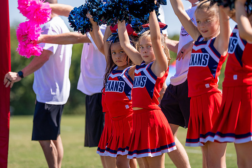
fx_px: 1195
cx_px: 110
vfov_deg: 8.0
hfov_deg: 12.0
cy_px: 78
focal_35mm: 171
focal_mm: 147
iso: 160
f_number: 2.8
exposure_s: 1/2000
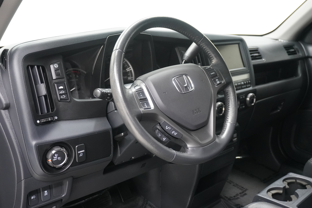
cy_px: 104
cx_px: 156
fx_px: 312
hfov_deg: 53.1
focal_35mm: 36
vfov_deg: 36.9
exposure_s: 1/160
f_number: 4.5
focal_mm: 24
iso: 4000
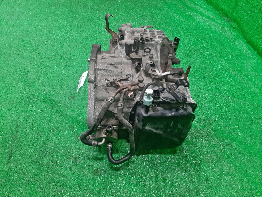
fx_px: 197
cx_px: 131
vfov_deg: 53.1
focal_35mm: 26
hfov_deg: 67.3
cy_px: 98
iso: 114
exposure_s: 1/50
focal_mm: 3.93
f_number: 1.7
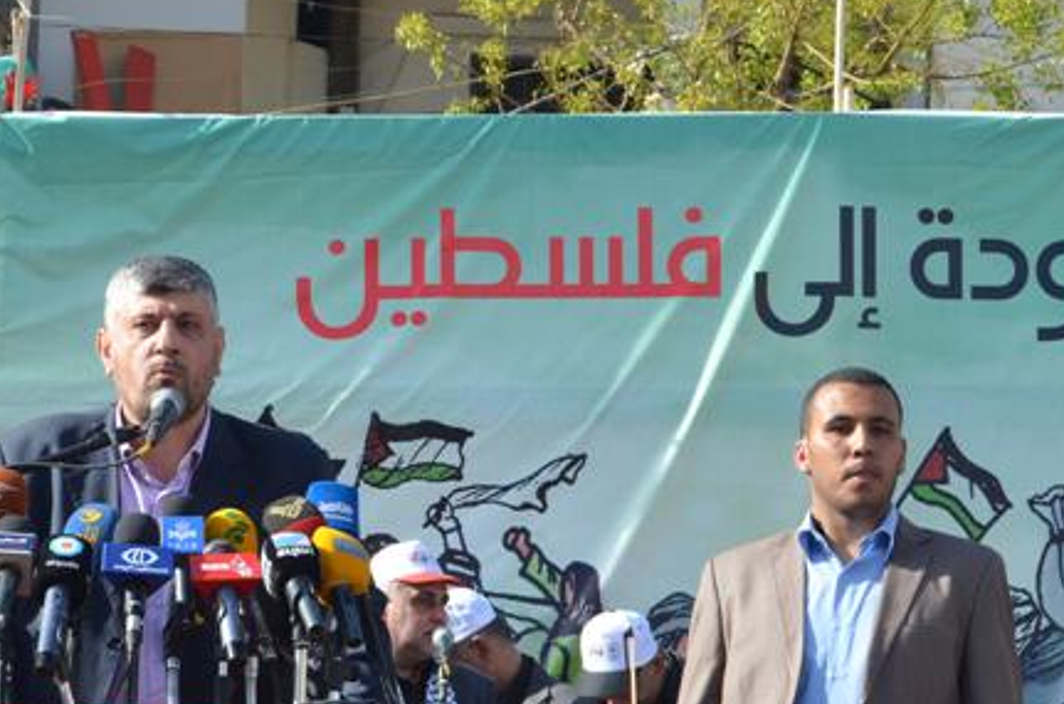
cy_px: 541
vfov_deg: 11.6
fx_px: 3449
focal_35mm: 117
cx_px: 380
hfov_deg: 17.5
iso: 400
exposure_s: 1/400
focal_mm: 42
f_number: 10
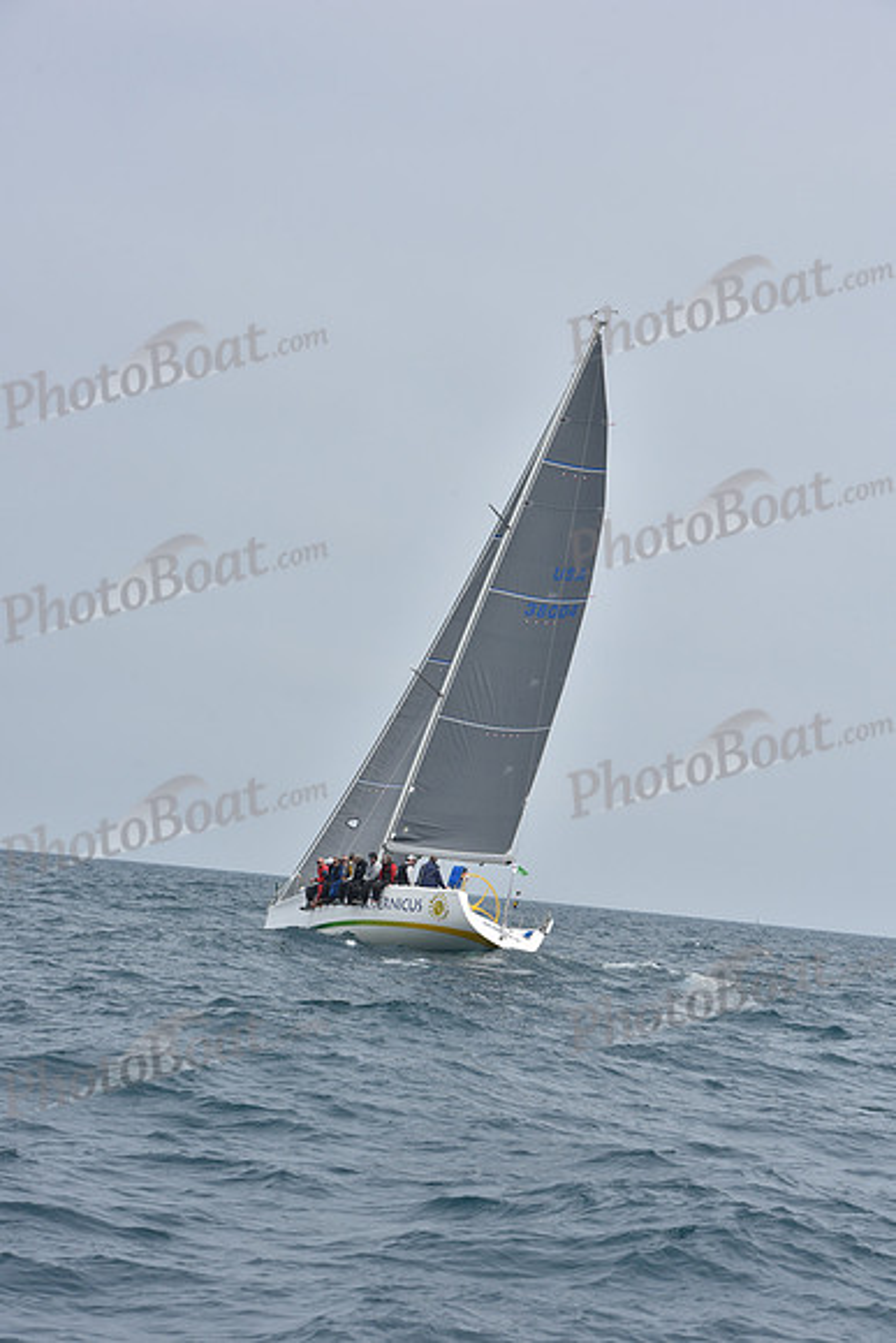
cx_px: 448
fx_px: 3917
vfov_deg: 19.5
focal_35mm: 105
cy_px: 672
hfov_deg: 13.0
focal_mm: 105
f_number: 10
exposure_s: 1/800
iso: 250
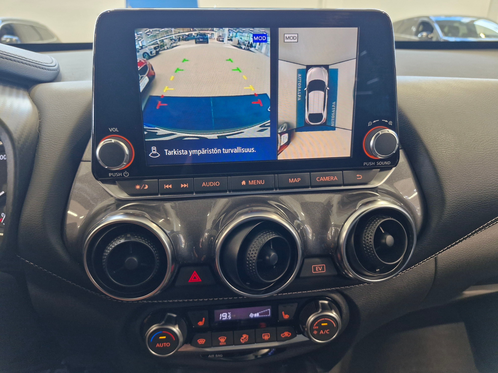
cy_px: 186
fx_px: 331
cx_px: 249
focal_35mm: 23
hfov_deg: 73.9
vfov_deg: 58.9
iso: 320
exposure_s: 1/37
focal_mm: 5.54
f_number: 1.8
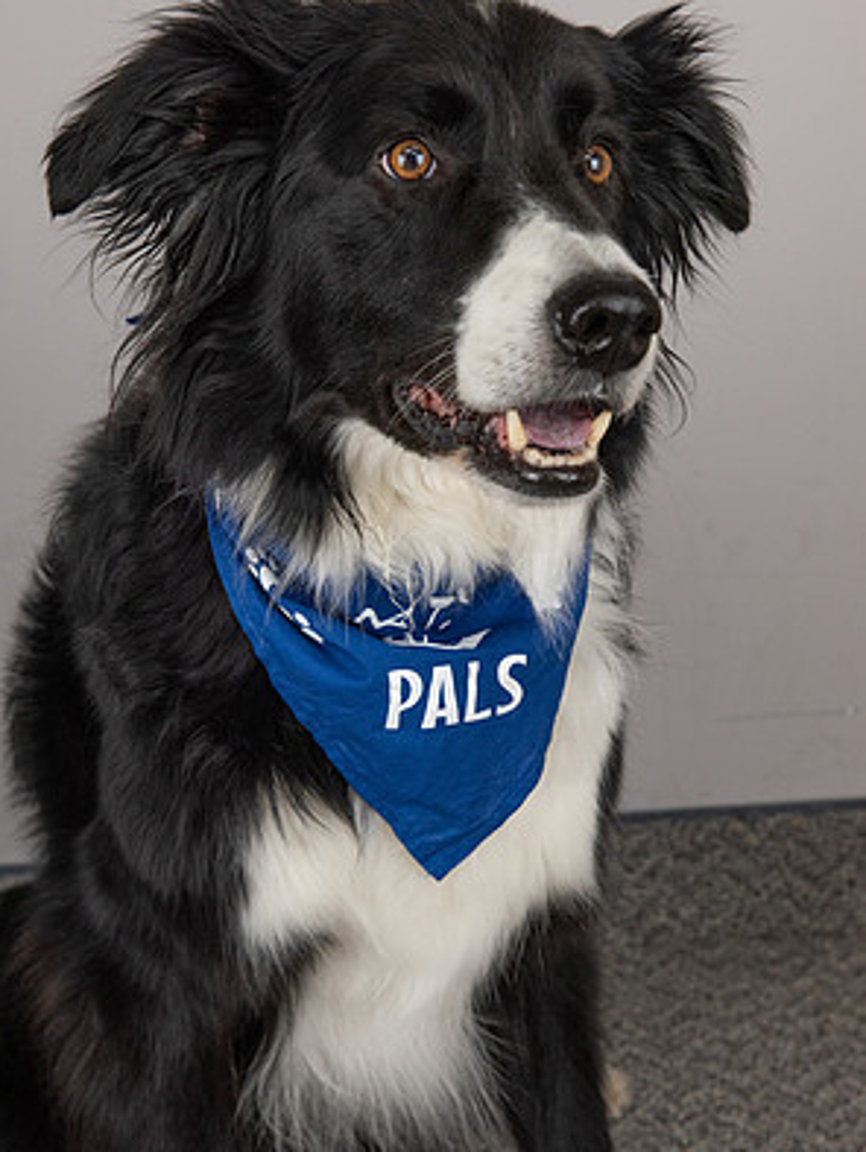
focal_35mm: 68
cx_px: 430
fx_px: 2266
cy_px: 558
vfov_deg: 28.5
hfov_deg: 21.6
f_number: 8
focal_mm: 62
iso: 2000
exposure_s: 1/250
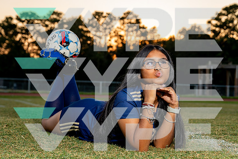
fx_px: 507
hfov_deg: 26.4
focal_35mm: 77
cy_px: 80
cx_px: 119
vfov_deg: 17.8
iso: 500
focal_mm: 70
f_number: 5.6
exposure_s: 1/250
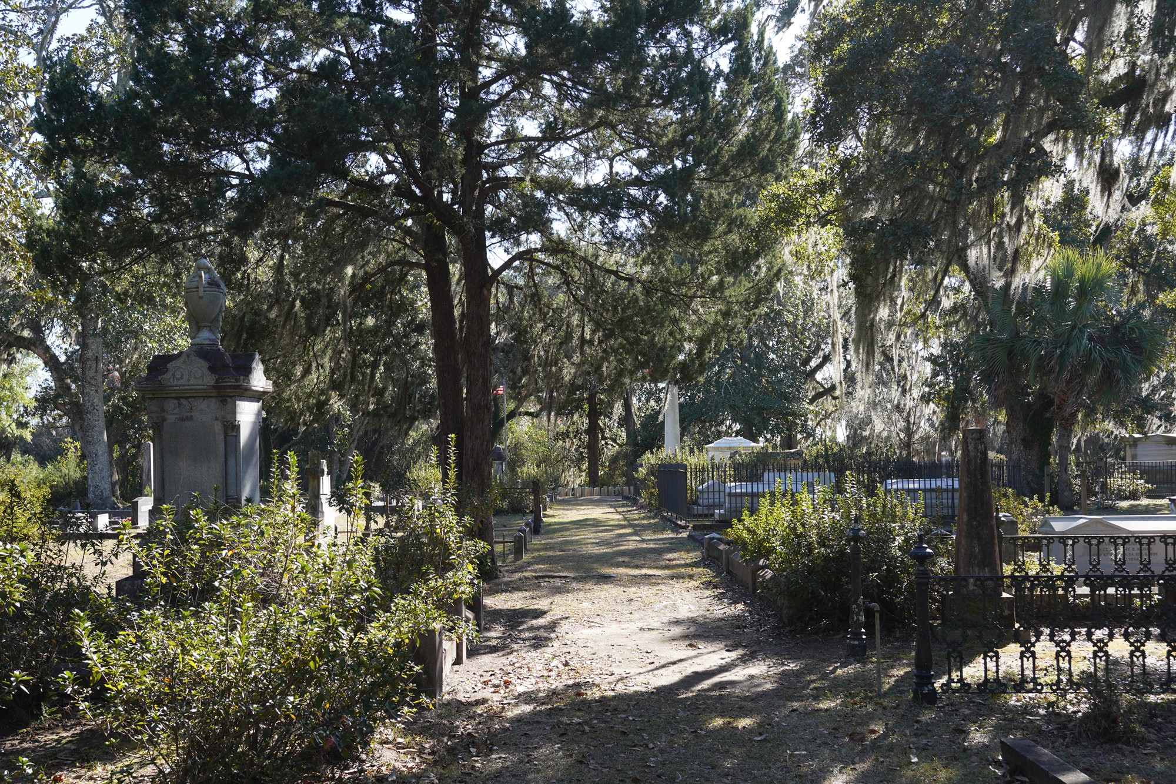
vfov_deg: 29.9
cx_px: 588
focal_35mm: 45
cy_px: 392
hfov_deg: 43.6
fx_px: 1470
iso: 200
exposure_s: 1/100
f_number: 9
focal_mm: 45
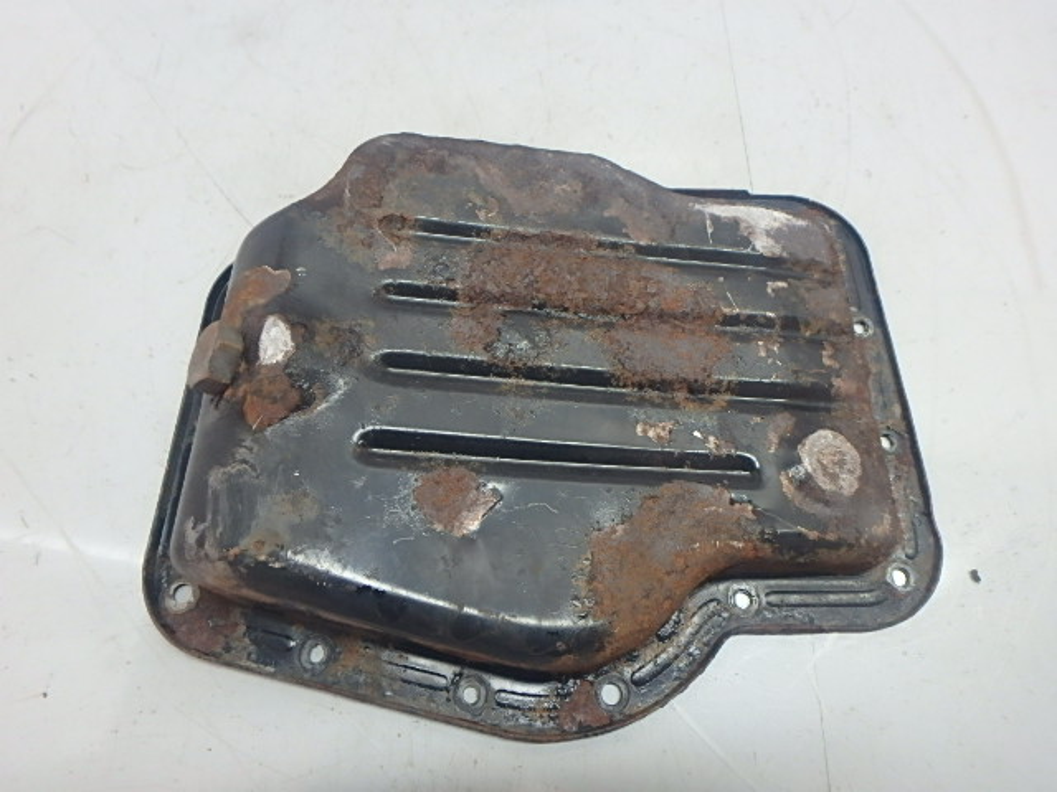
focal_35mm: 21
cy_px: 396
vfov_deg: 63.4
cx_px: 528
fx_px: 641
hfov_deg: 79.0
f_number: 3.5
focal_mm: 3.7
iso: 320
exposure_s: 1/30
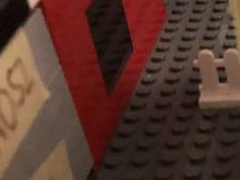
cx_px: 432
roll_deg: +0.5
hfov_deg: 15.7
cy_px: 135
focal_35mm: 107
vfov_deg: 13.8
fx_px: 742
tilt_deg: -33.8
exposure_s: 1/4
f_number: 1.8
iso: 200
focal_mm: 3.99
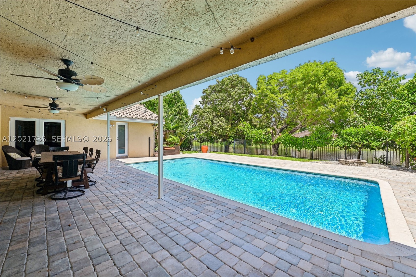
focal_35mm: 14
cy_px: 138
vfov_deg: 81.2
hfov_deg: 104.3
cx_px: 208
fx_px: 162
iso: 100
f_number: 7.1
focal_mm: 14
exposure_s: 1/200
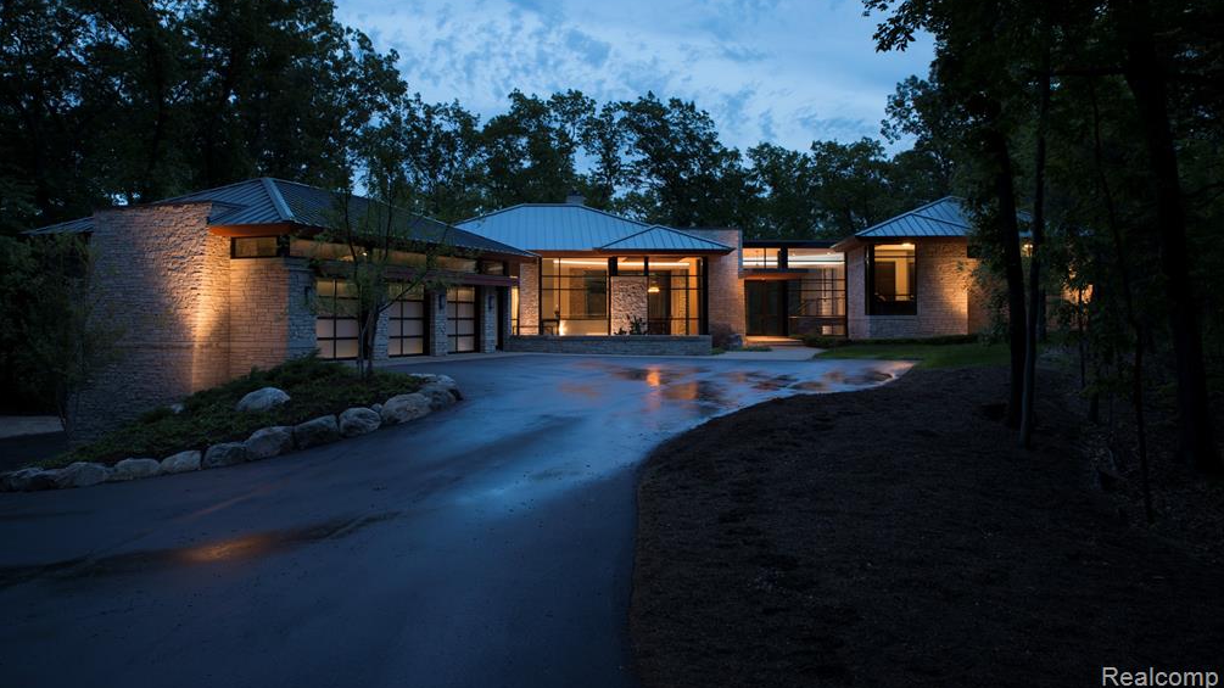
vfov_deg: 36.6
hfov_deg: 61.0
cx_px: 602
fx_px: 1038
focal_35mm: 32
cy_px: 281
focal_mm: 30
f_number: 11
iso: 100
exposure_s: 1.6
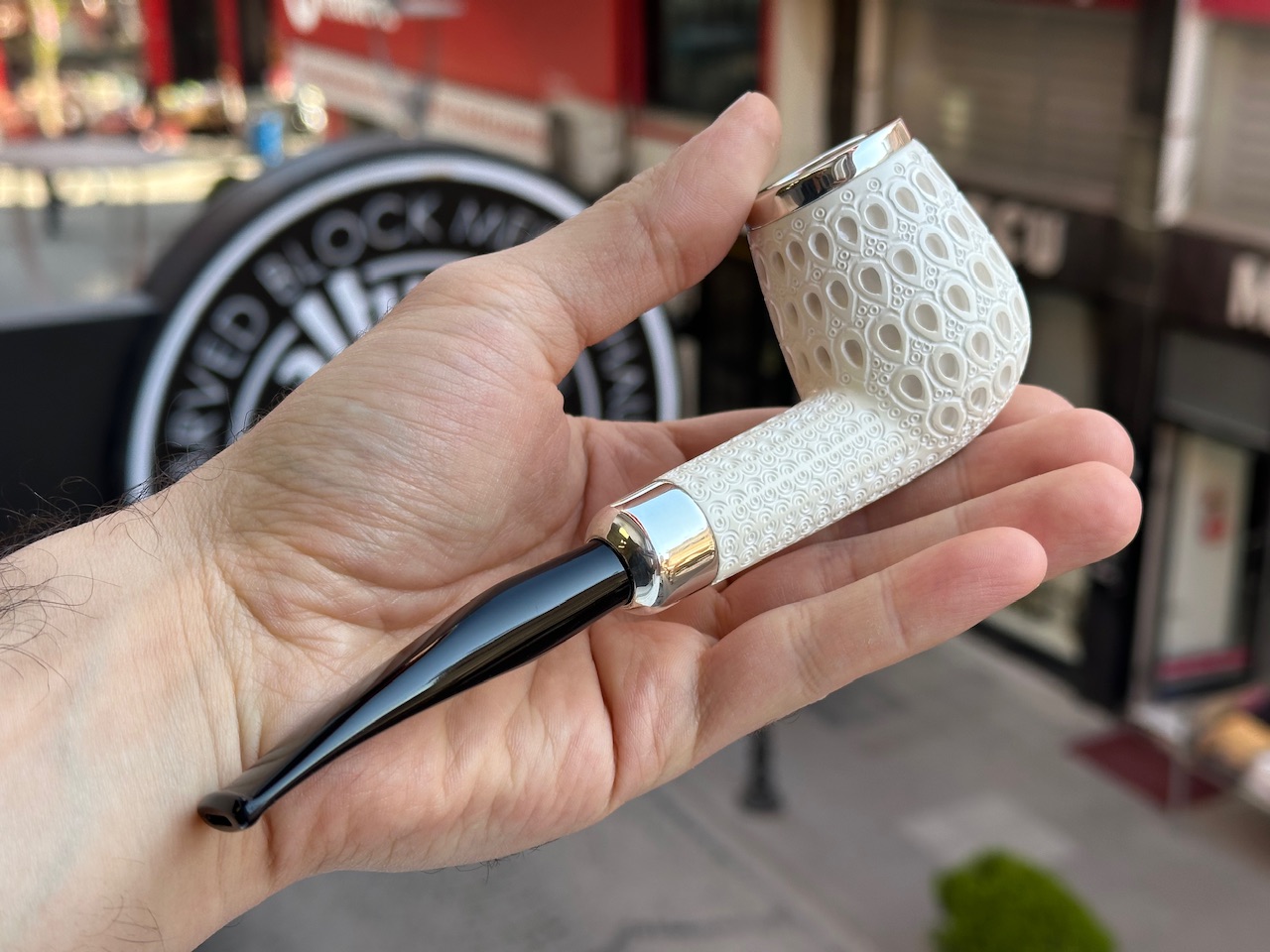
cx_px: 635
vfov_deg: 30.3
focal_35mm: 48
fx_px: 1761
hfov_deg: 39.7
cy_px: 476
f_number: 1.78
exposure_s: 1/407
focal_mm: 6.86
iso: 64
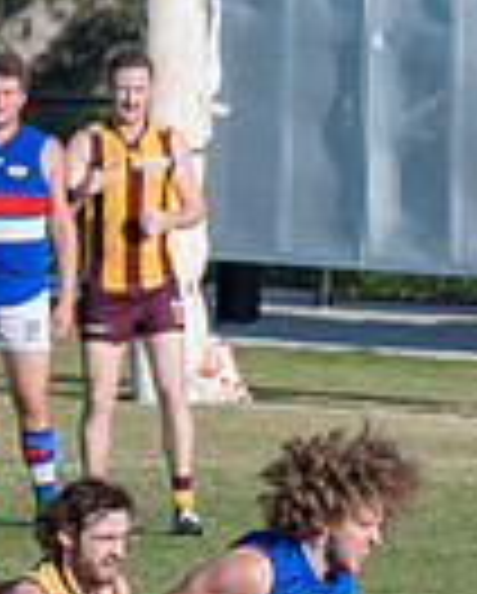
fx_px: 27360
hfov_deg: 1.0
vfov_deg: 1.2
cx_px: 1282
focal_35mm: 1554
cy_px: 942
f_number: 7.1
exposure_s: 1/2500
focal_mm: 220
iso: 800
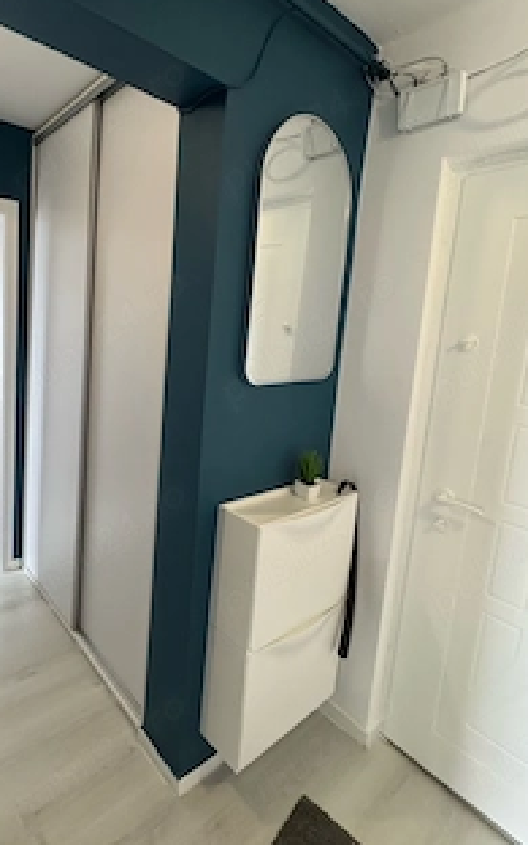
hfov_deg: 59.8
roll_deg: -2.5
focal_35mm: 19
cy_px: 371
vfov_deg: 87.6
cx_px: 152
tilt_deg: -5.7
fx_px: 437
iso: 320
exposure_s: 1/80
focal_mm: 2.22
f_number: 2.2
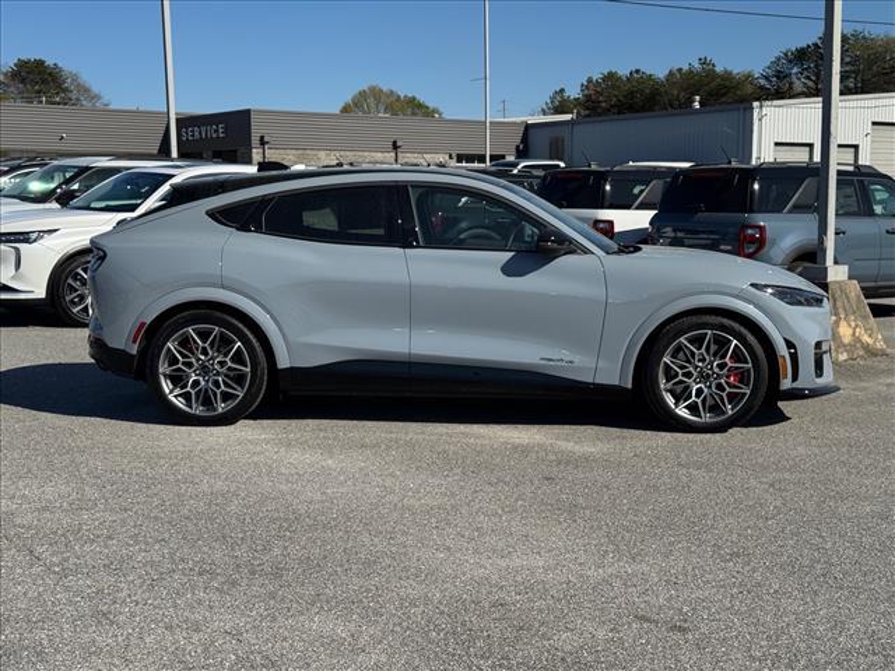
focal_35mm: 48
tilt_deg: -1.9
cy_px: 336
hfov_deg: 39.7
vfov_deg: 30.3
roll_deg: +1.2
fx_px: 1241
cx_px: 448
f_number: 1.78
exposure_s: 1/5848
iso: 64
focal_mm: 6.76
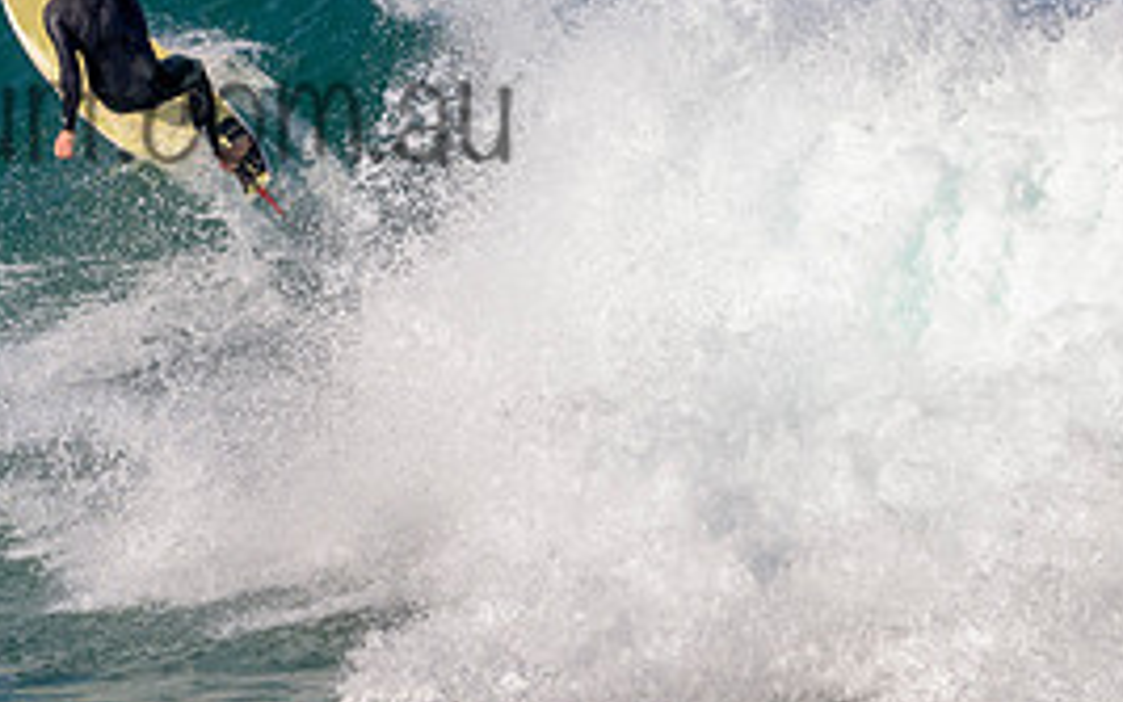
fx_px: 29173
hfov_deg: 2.2
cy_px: 65
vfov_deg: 1.4
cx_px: 67
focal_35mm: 953
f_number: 11
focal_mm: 430
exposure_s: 1/2000
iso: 1250
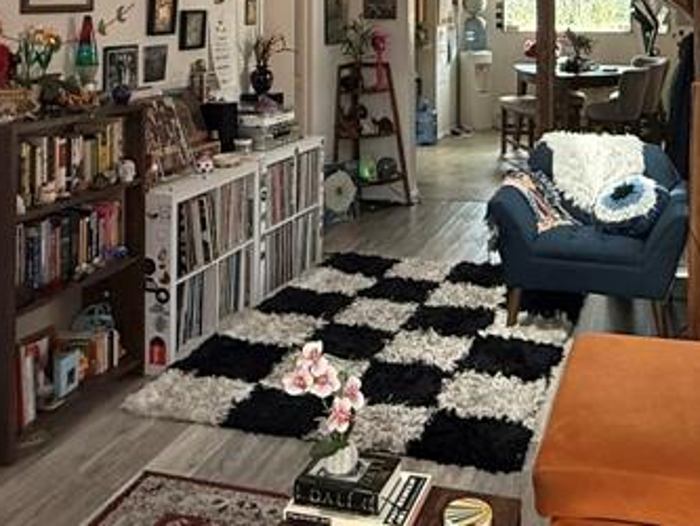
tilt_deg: +1.7
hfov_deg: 43.3
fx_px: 870
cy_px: -13
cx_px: 458
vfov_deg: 30.9
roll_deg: +0.2
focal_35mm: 43
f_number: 2.2
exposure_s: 1/120
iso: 400
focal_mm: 2.22
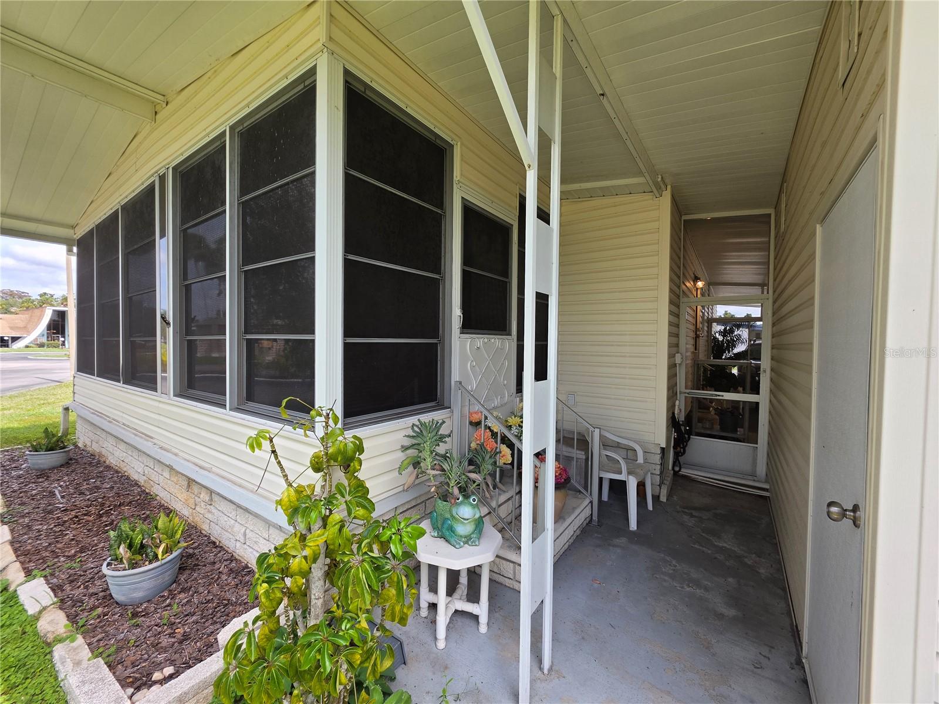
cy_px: 352
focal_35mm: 13
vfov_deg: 89.9
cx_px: 470
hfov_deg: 106.2
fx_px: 353
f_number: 1.9
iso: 32
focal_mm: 2.2
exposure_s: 1/362
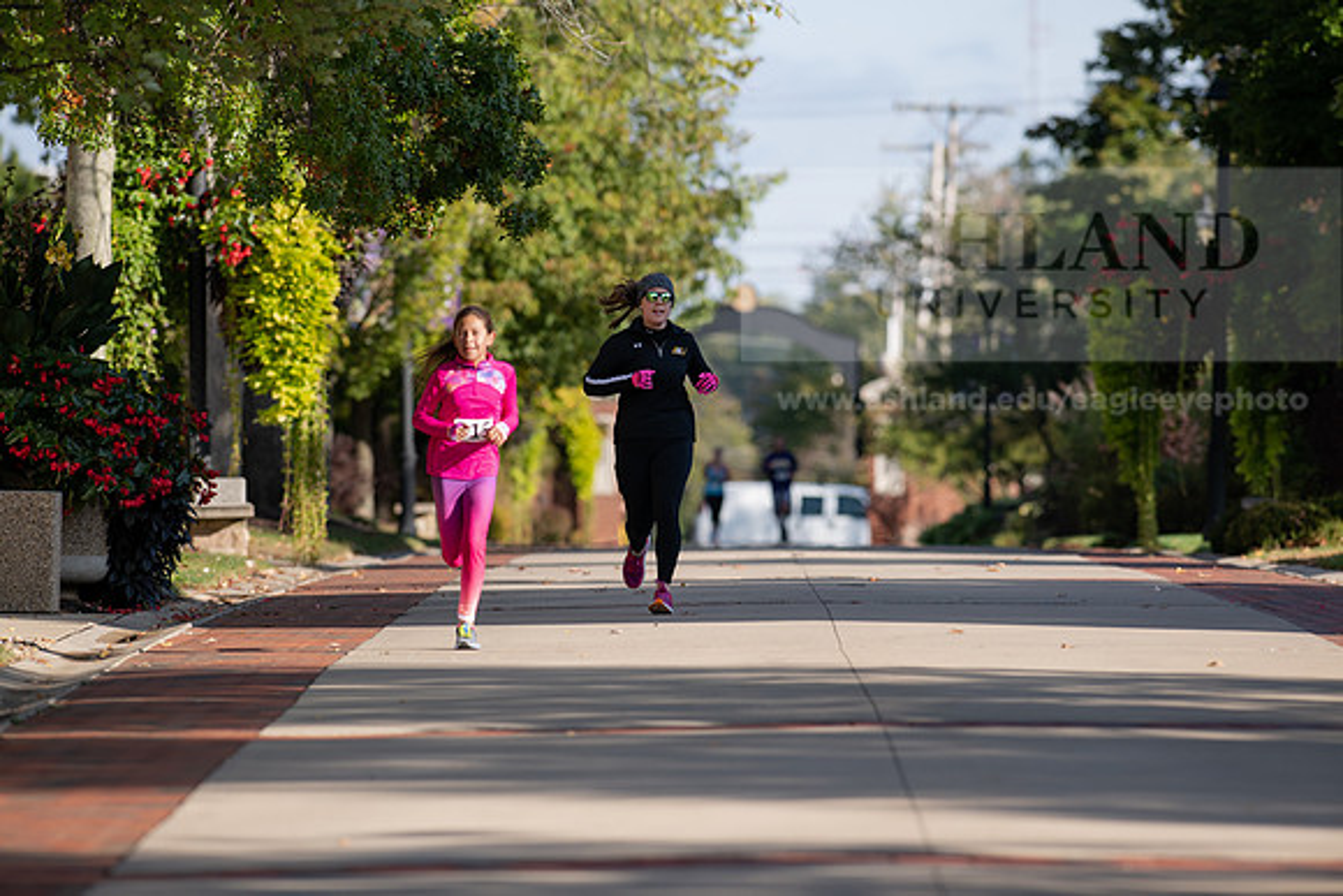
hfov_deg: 6.9
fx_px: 11194
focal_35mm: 300
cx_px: 672
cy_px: 448
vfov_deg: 4.6
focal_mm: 300
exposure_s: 1/800
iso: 200
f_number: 4.5
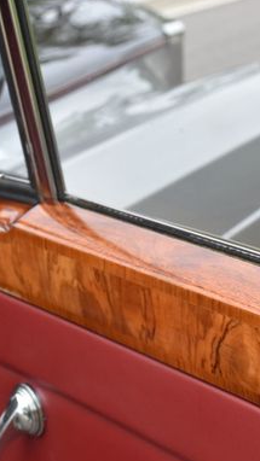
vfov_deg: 21.3
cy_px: 255
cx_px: 145
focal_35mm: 100
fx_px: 1225
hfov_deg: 12.1
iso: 800
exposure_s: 1/200
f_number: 7.1
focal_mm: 38
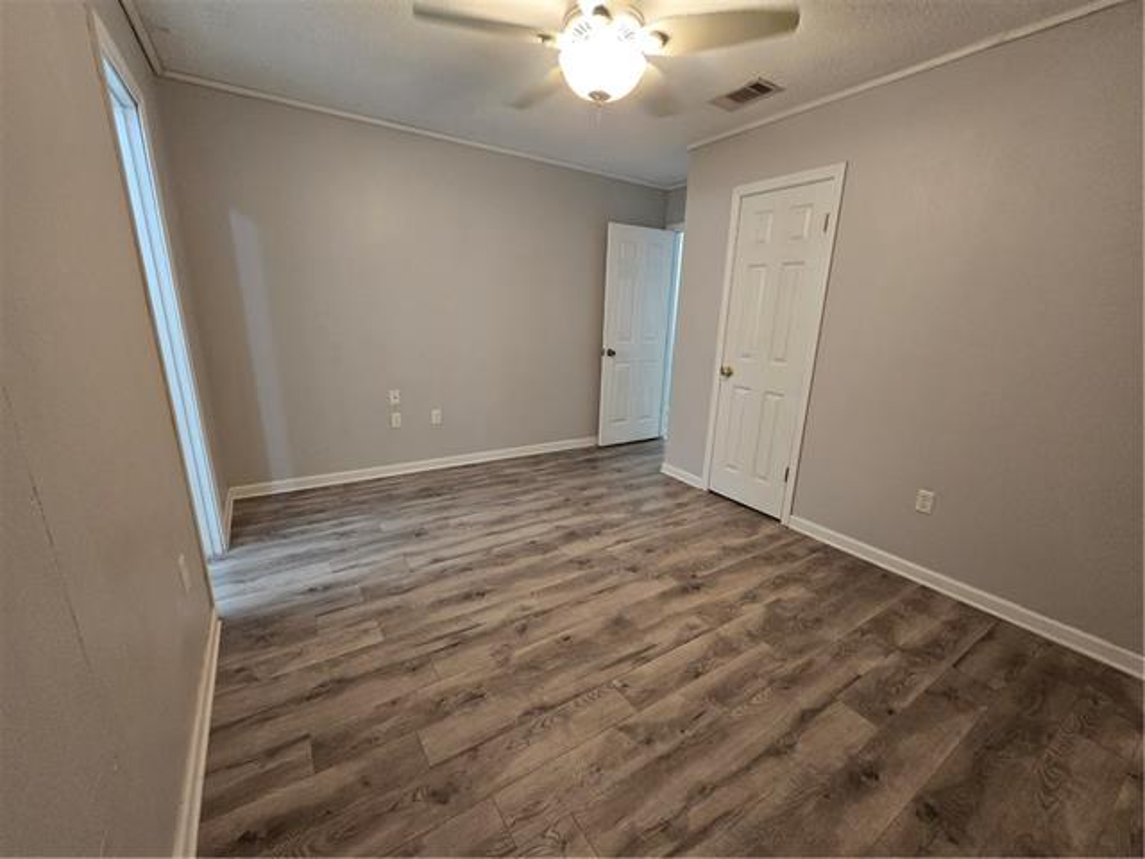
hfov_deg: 106.2
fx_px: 430
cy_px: 430
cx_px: 572
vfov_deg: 89.9
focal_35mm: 13
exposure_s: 1/60
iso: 400
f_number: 2.2
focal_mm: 2.2
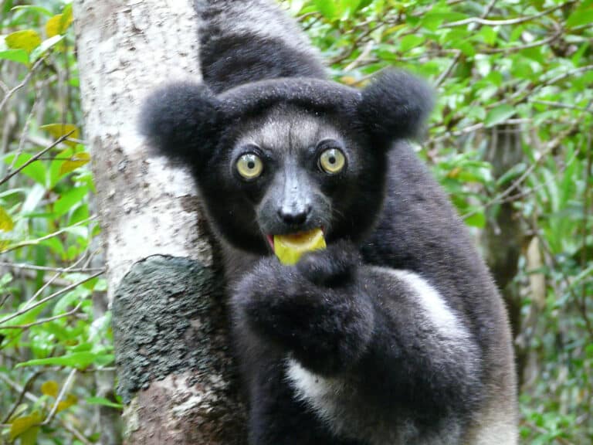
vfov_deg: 12.0
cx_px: 296
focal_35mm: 123
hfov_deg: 16.0
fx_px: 2107
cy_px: 222
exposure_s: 1/25
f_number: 3.6
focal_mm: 20.2
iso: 400
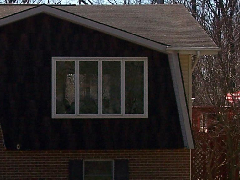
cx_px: 48
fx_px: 1061
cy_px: 114
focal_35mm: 153
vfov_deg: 9.7
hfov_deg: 12.8
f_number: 4
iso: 100
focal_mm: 8
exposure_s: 1/750
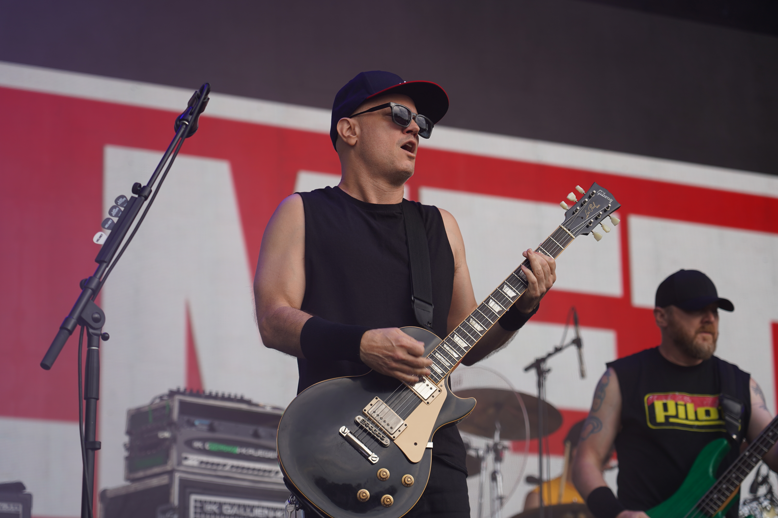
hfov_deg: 19.5
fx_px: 2269
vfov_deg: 13.0
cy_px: 259
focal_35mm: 105
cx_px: 389
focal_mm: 105
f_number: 4.5
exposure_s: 1/200
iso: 100
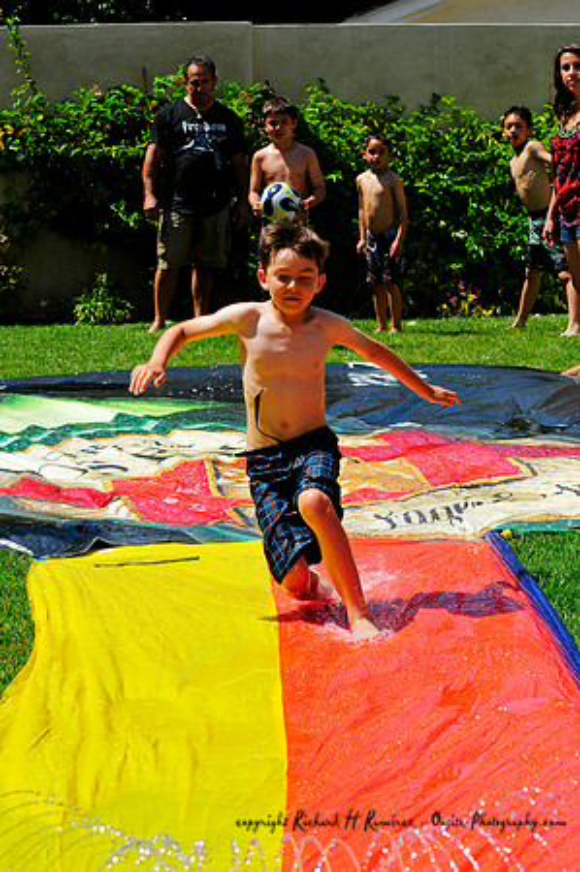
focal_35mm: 105
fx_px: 2543
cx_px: 290
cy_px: 436
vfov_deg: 19.5
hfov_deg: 13.0
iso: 200
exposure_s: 1/640
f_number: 6.3
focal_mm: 70
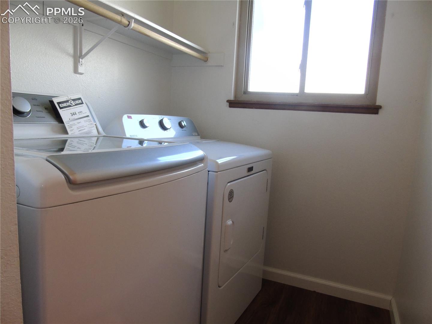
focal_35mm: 25
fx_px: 312
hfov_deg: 69.4
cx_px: 216
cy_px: 162
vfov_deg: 54.9
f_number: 3.4
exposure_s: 1/30
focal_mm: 4.4
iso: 200
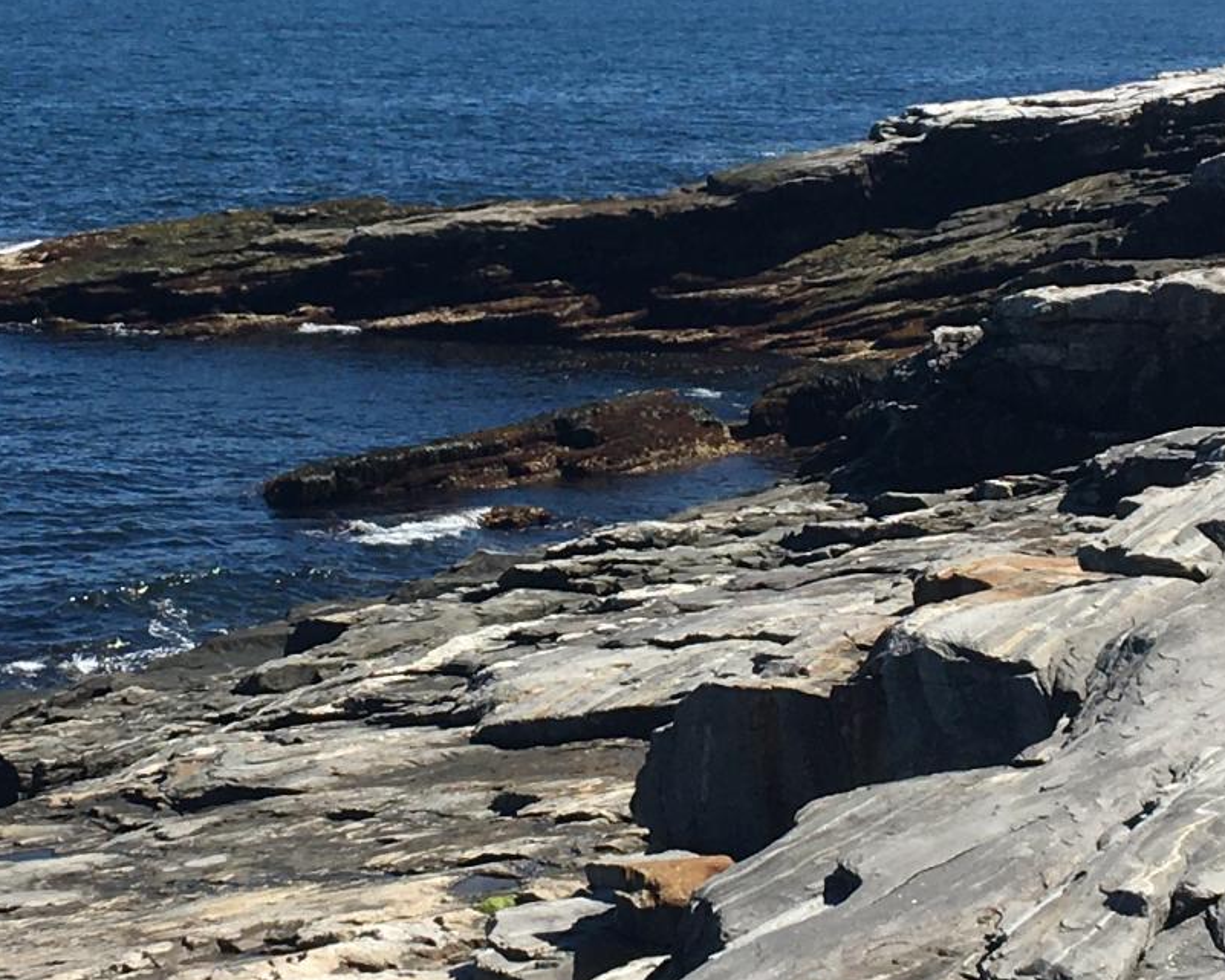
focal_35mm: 106
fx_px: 3844
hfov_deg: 18.1
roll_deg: -0.6
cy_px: 245
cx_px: 526
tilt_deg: -4.7
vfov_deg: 14.5
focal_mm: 4.15
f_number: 2.2
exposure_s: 1/1876
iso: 25
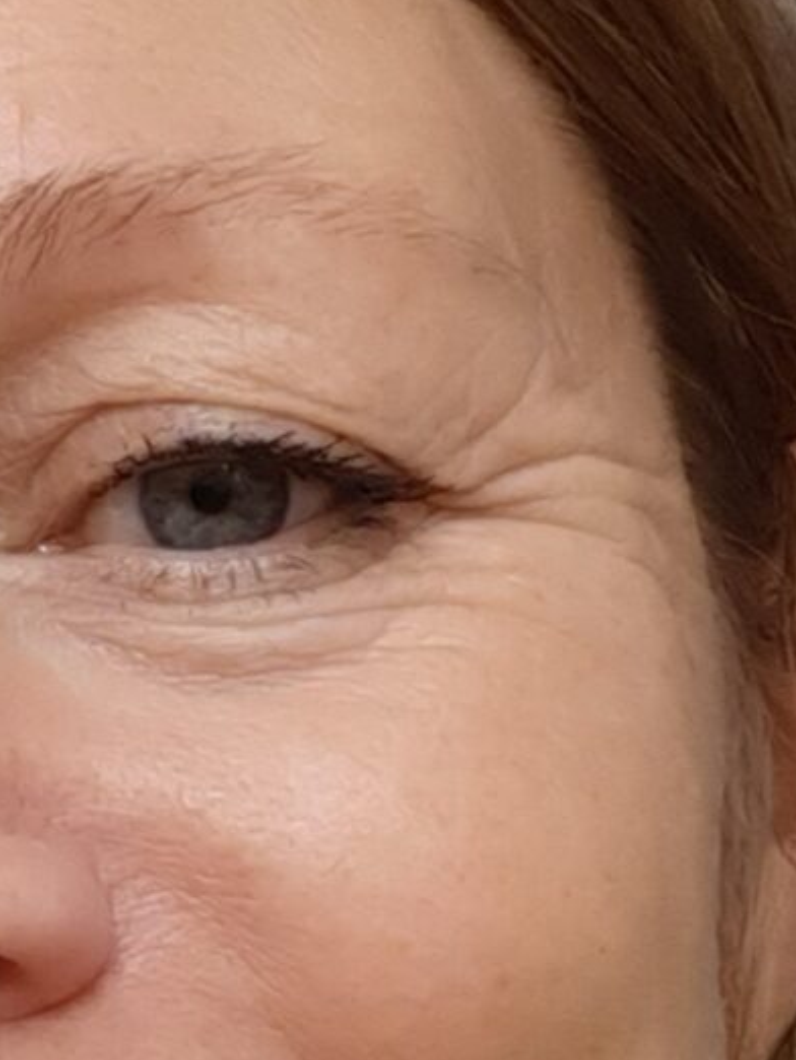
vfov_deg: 12.7
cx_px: -39
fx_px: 4657
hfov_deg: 9.7
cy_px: 1287
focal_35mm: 152
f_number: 2
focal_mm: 3.75
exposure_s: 1/50
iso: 125
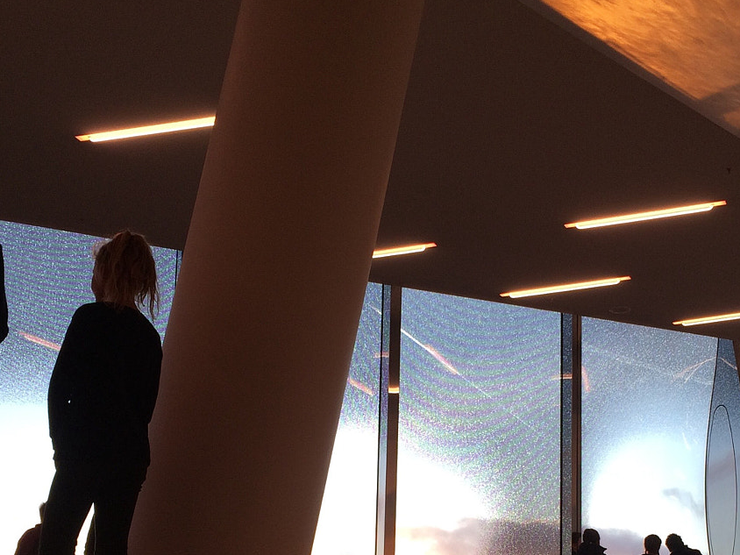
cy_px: 500
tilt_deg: +8.7
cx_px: 442
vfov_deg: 25.7
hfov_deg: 34.8
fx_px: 1176
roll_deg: -0.4
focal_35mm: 55
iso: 32
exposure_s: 1/100
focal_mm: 4.15
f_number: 2.2
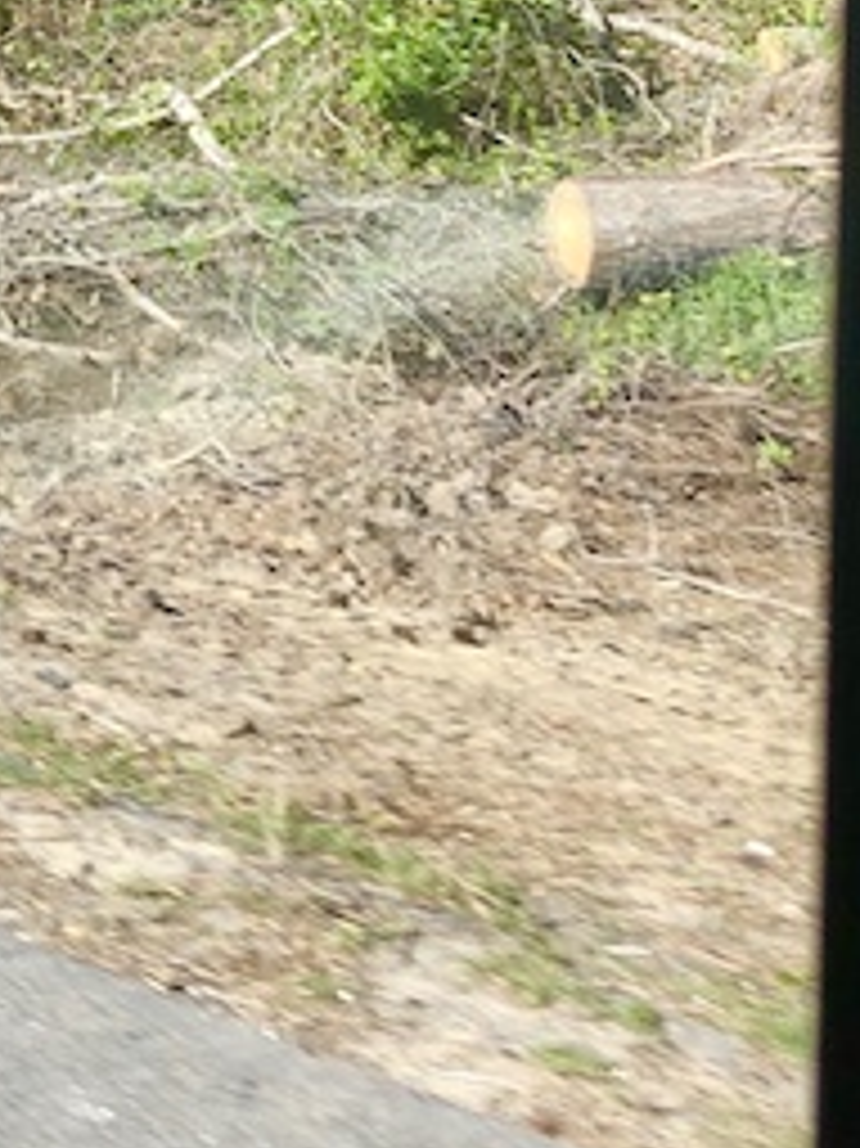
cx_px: -266
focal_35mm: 88
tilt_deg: -4.9
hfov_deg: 15.9
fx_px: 2917
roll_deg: -1.7
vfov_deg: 20.4
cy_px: -329
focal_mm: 4
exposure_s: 1/941
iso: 20
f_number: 1.8
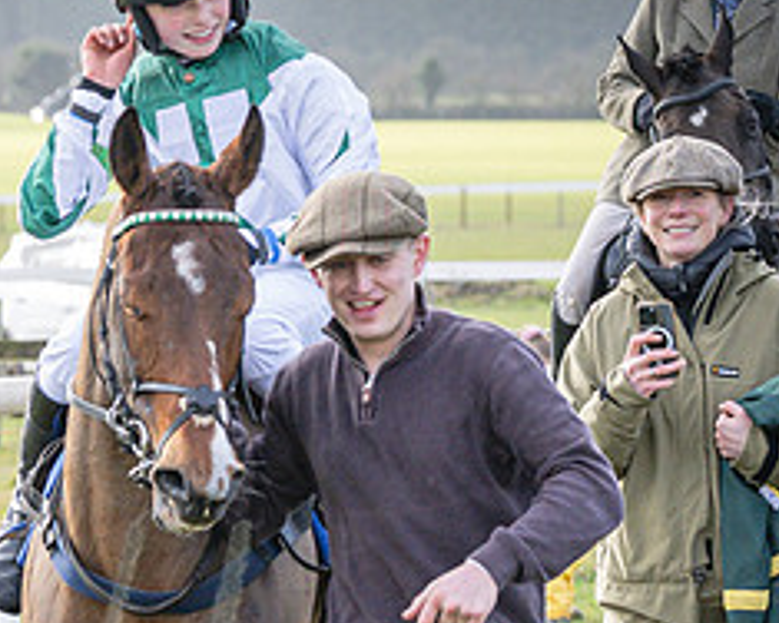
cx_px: 125
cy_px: 514
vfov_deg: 2.6
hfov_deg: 3.3
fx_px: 13557
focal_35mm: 588
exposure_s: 1/400
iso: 400
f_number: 5
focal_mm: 109
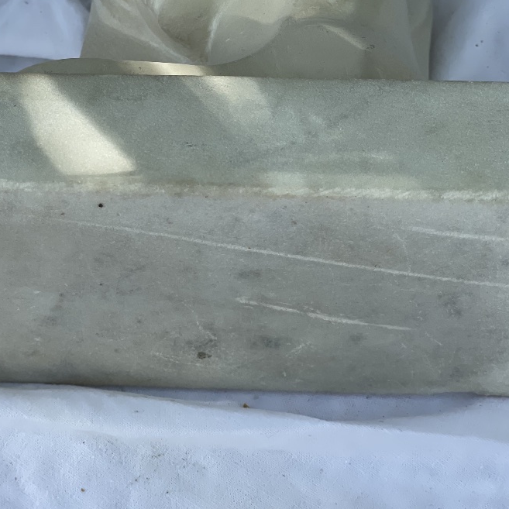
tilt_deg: -52.5
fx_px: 1397
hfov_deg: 20.6
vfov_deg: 20.3
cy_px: 66
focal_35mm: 84
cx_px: 227
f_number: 2
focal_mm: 6
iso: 25
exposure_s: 1/291
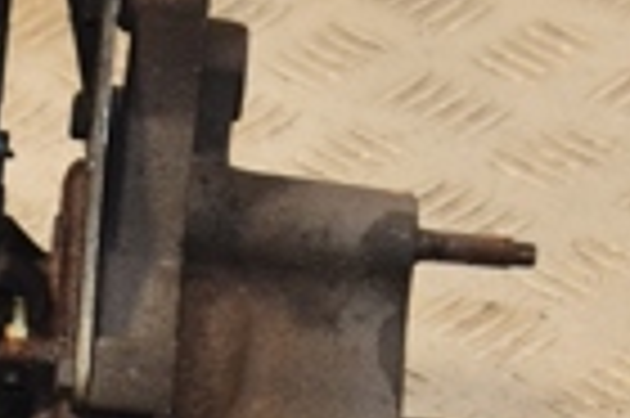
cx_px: 238
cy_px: 490
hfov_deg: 8.8
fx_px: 4073
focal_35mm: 233
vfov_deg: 5.9
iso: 800
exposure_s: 1/200
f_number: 7.1
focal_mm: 34
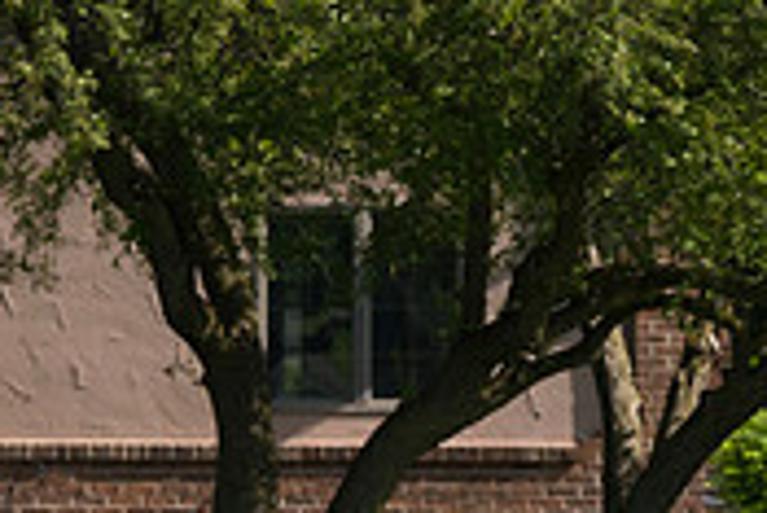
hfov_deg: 2.1
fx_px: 21173
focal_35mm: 993
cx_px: 364
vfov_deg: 1.4
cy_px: 811
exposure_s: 1/1600
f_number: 5.6
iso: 320
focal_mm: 200
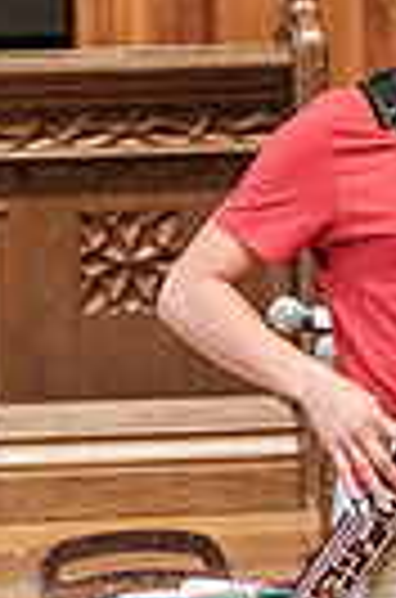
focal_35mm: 539
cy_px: 396
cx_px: 504
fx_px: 8939
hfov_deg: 2.5
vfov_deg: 3.8
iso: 6400
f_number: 2.8
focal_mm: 106
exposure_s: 1/125
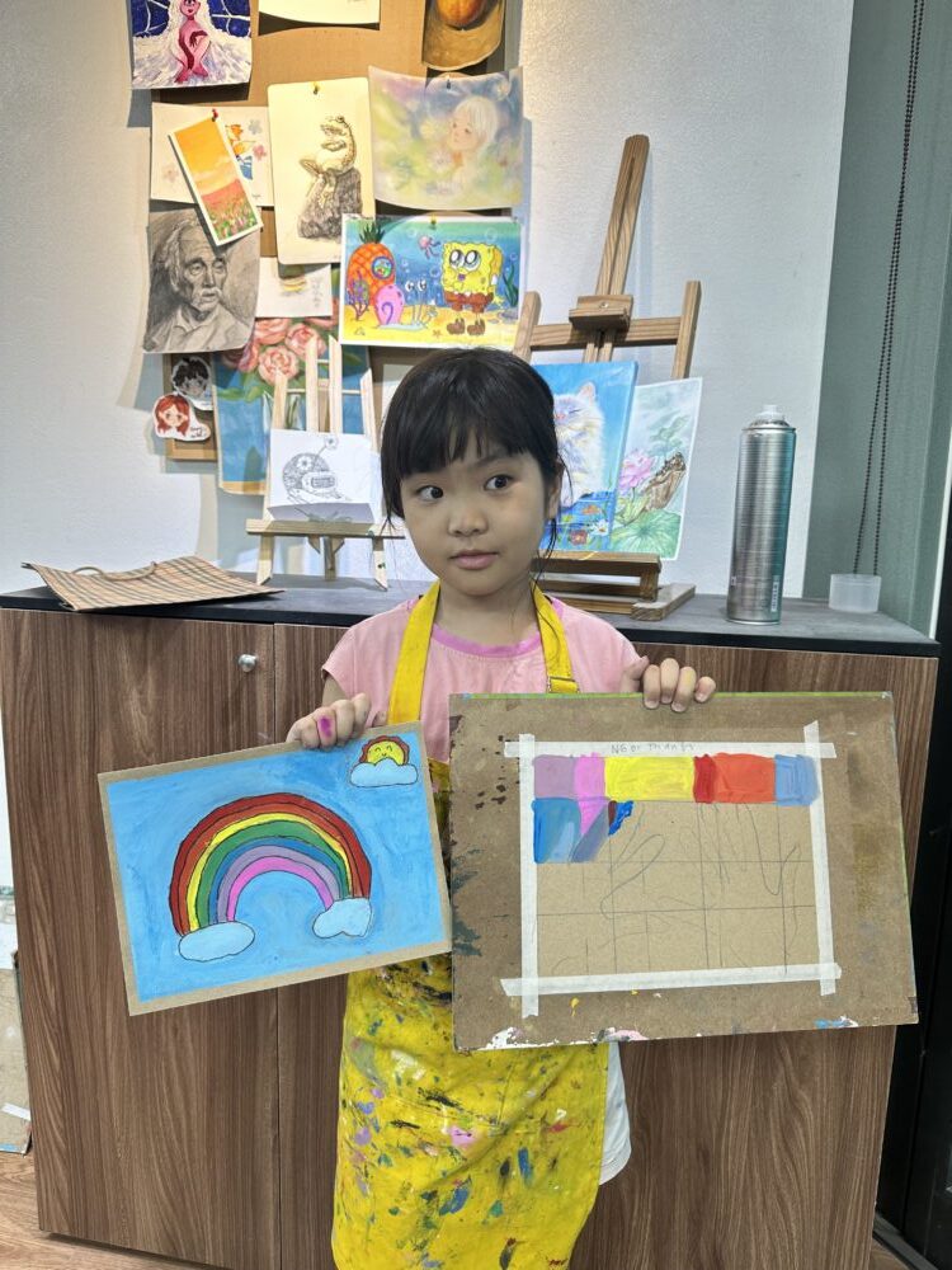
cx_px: 476
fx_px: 880
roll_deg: -2.6
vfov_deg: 71.6
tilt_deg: -8.9
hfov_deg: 56.8
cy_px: 635
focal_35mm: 24
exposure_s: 1/100
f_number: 1.78
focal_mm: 6.86
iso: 80
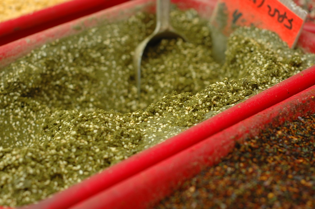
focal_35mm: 75
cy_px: 104
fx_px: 655
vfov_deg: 18.1
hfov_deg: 27.0
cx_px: 158
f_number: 3.5
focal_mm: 50
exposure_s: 1/80
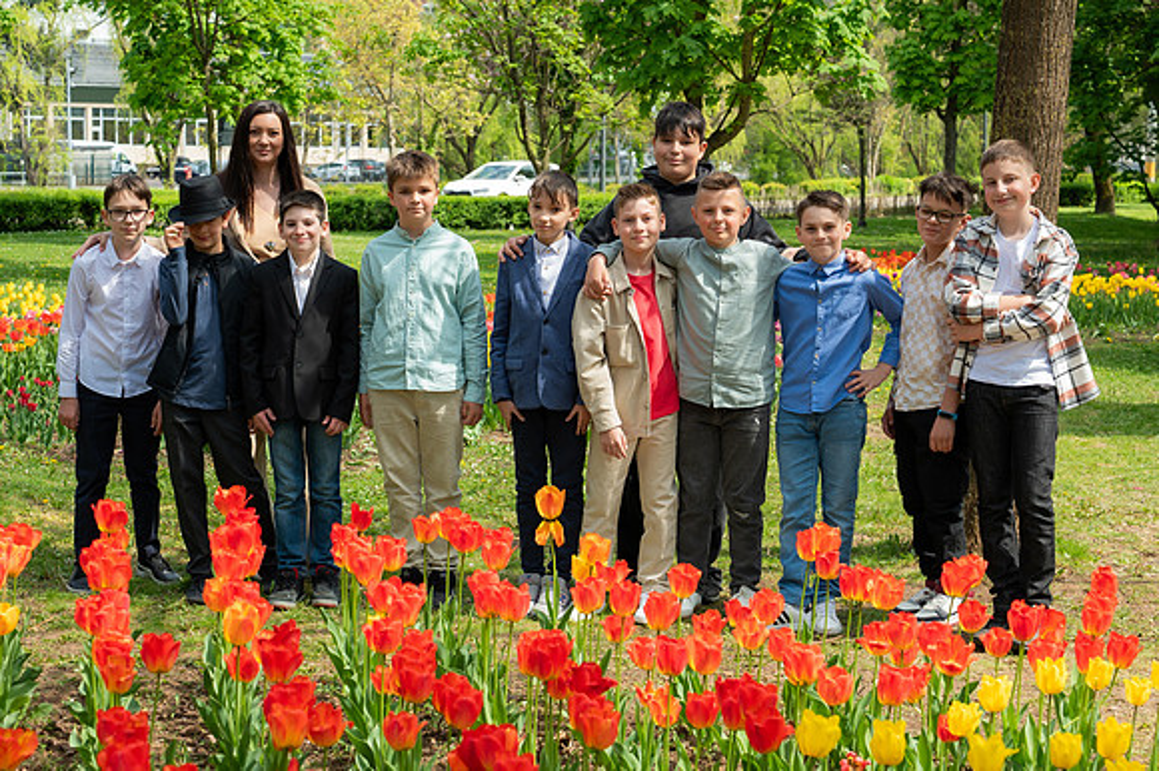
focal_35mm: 65
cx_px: 563
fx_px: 2087
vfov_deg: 20.9
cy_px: 381
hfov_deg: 31.0
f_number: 5.6
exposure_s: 1/500
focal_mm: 60
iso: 400
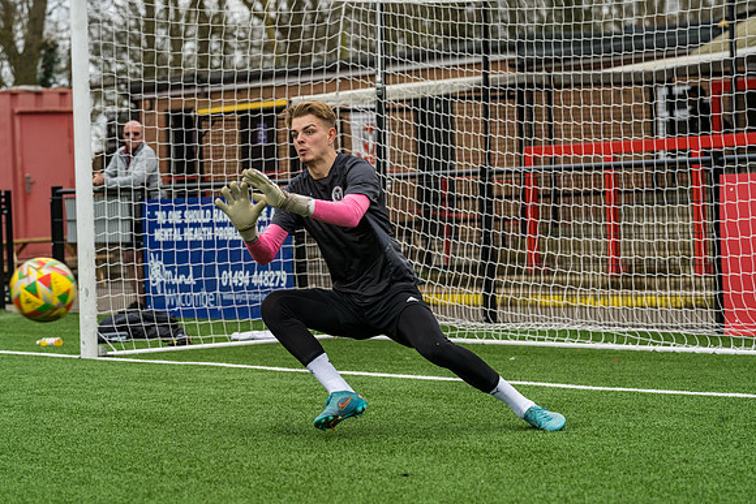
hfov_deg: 15.2
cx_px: 378
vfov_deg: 10.2
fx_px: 2836
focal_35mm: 135
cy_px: 252
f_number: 5
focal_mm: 135
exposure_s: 1/1000
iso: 1000
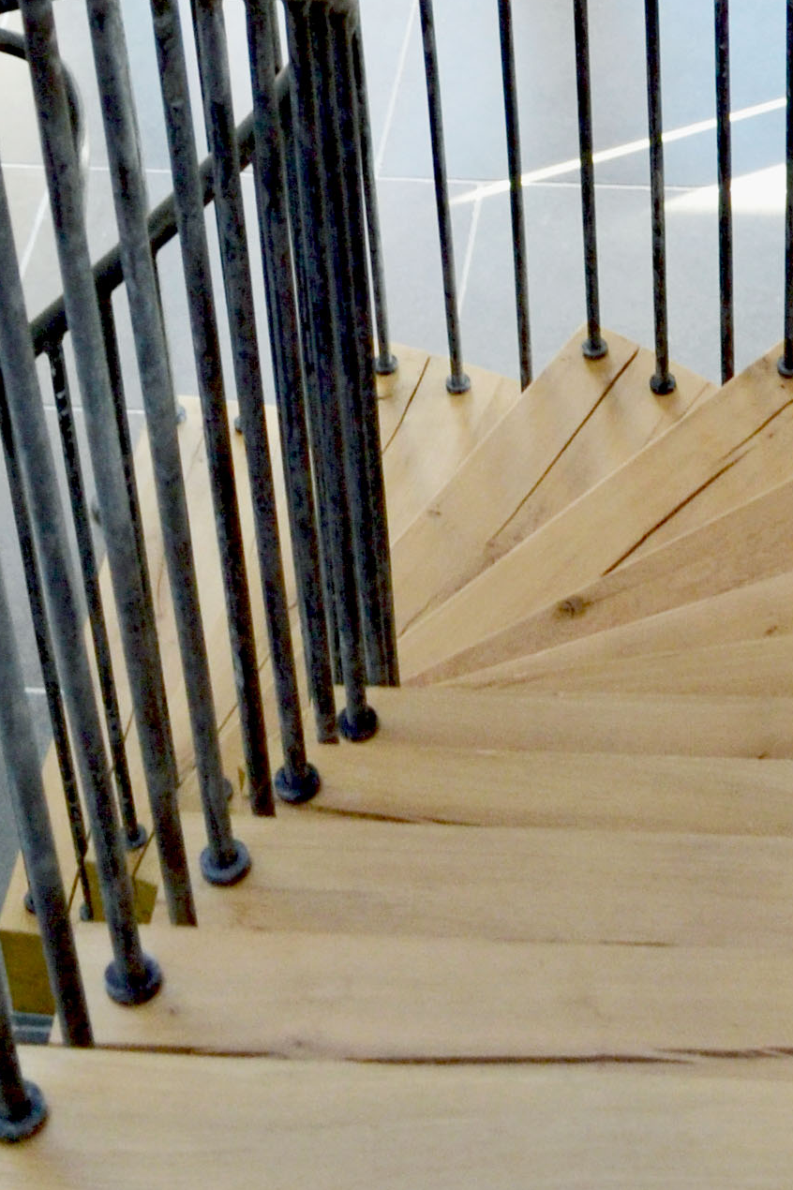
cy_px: -508
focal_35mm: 98
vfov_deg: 18.8
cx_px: 567
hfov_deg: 13.9
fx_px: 3240
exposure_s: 1/60
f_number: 3.5
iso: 400
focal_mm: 18
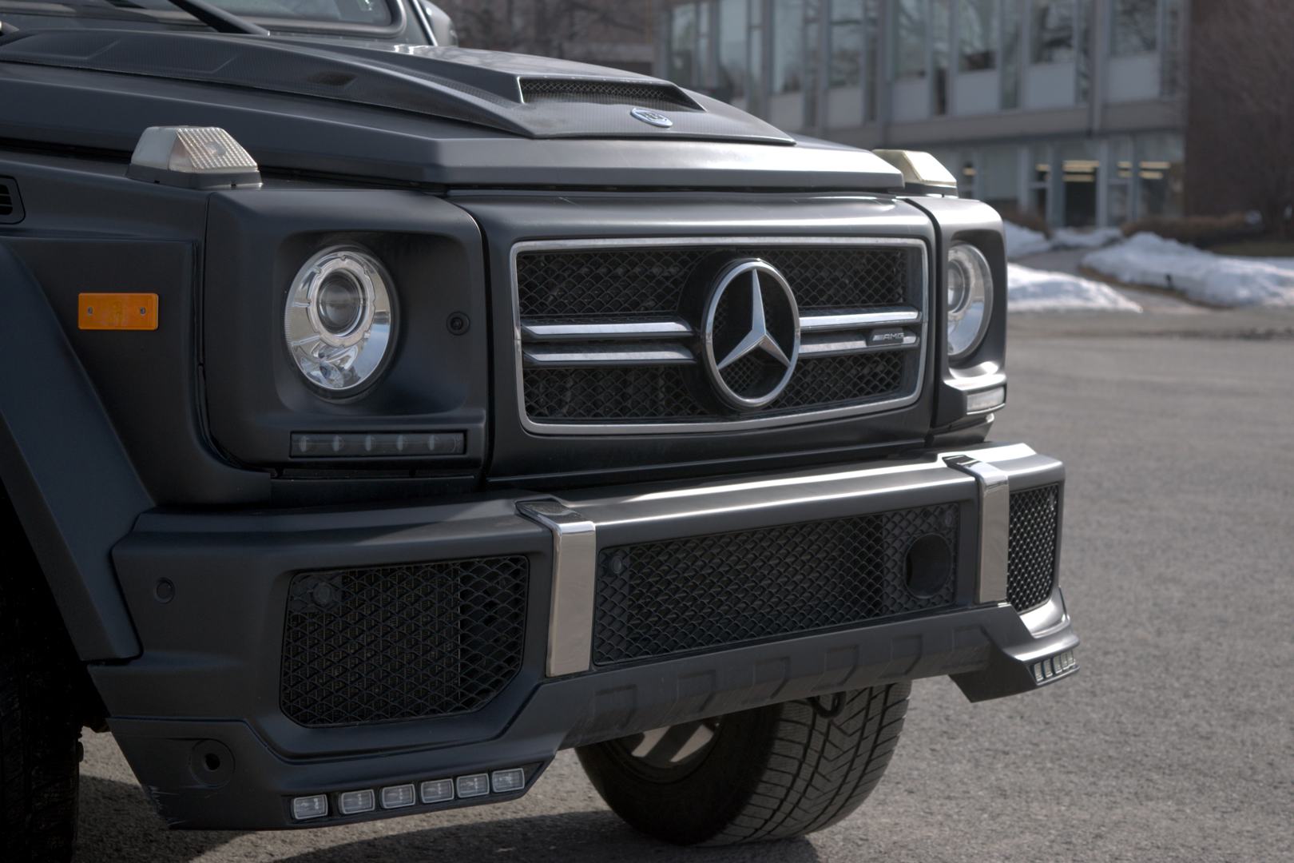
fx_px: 2965
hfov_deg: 24.6
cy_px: 432
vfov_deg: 16.6
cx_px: 647
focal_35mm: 82
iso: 100
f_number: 5.6
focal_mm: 55
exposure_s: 1/500
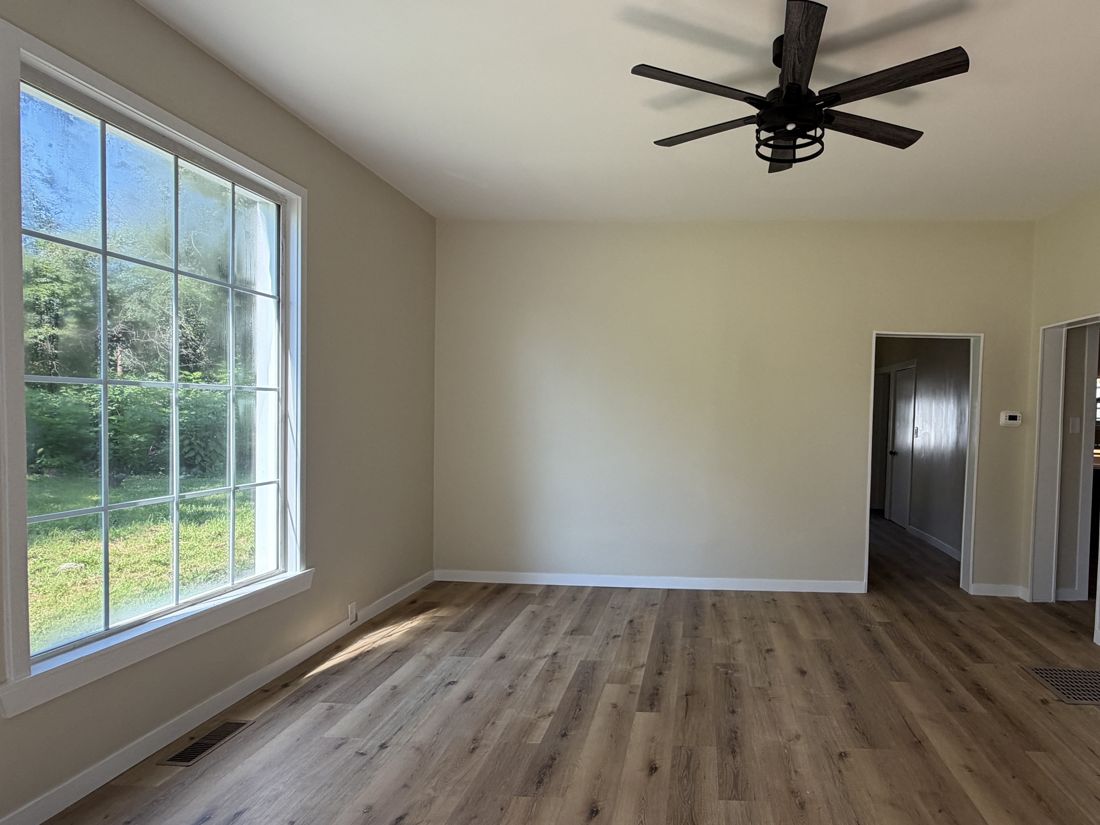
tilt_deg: -0.7
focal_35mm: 20
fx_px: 636
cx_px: 692
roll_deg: -1.1
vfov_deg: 65.9
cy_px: 436
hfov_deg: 80.1
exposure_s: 1/137
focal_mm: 2.22
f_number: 2.2
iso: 50
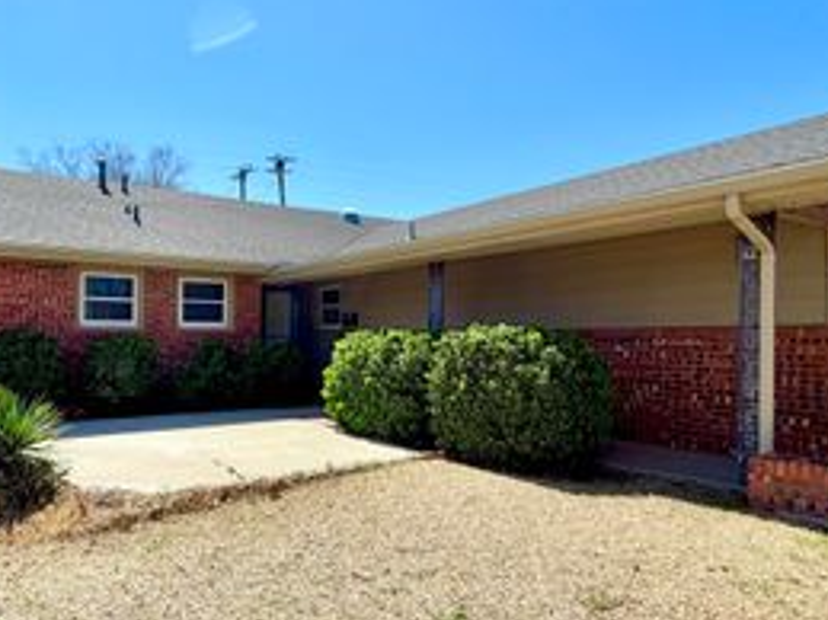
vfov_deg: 51.3
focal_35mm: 27
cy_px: 324
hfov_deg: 64.9
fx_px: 646
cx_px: 345
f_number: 2.2
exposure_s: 1/985
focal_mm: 2.22
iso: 20
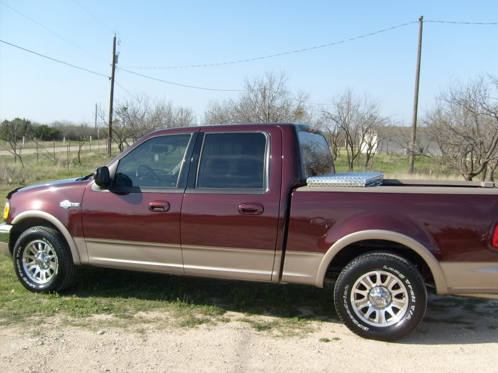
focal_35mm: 35
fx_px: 504
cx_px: 249
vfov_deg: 40.7
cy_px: 186
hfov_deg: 52.6
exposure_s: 1/250
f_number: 7.1
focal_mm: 5.8
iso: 80
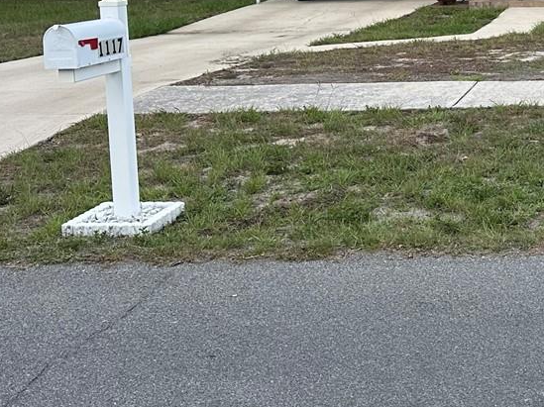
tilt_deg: -4.7
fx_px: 1099
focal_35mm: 70
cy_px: 10
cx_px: 704
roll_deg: -0.2
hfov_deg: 24.4
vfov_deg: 20.4
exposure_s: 1/2028
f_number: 1.78
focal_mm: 6.86
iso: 80
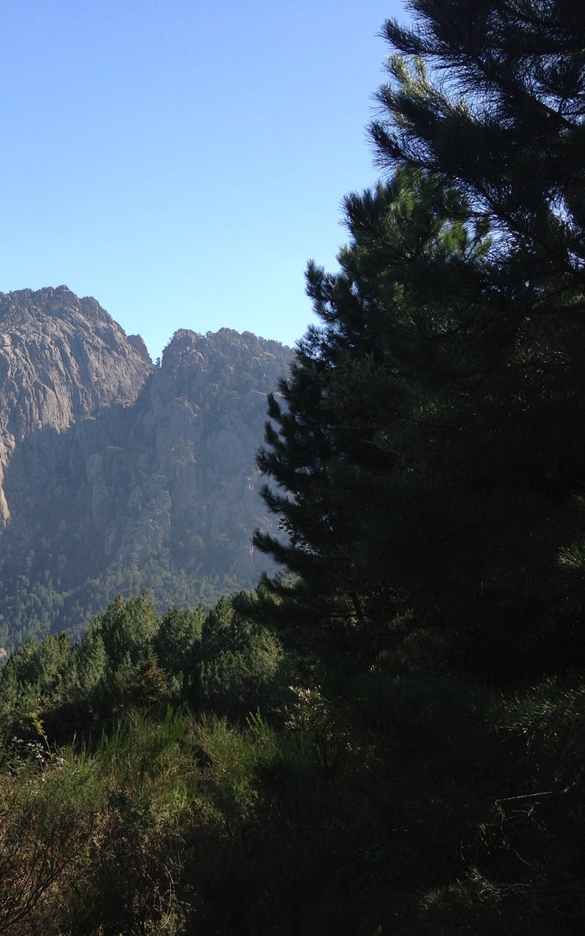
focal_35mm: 50
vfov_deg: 40.3
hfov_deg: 24.4
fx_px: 1275
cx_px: -25
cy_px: 472
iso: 64
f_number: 2.4
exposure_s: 1/905
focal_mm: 4.28
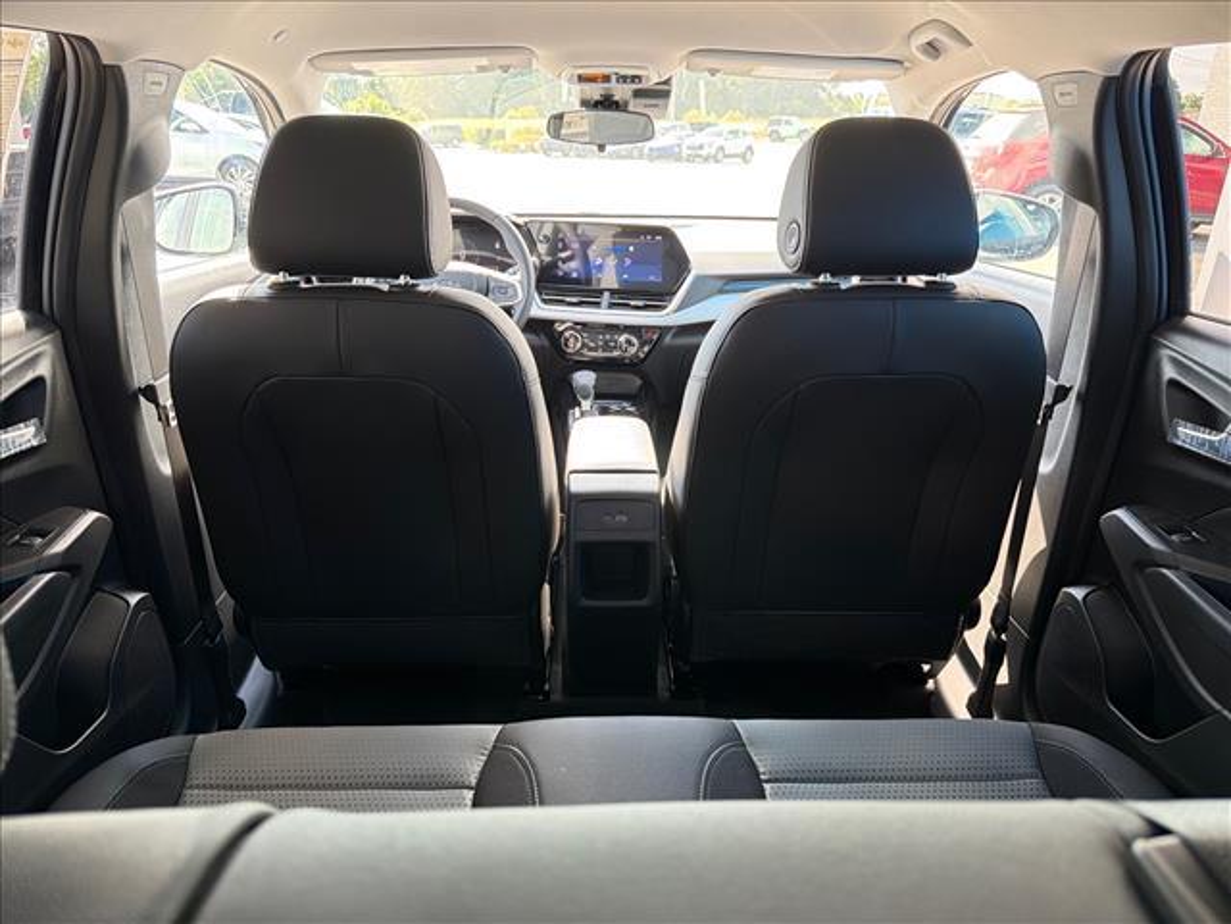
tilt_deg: -21.5
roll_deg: -3.6
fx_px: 853
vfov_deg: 56.8
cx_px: 616
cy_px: 462
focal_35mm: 24
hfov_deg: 71.6
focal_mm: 6.76
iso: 200
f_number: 1.78
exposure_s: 1/75
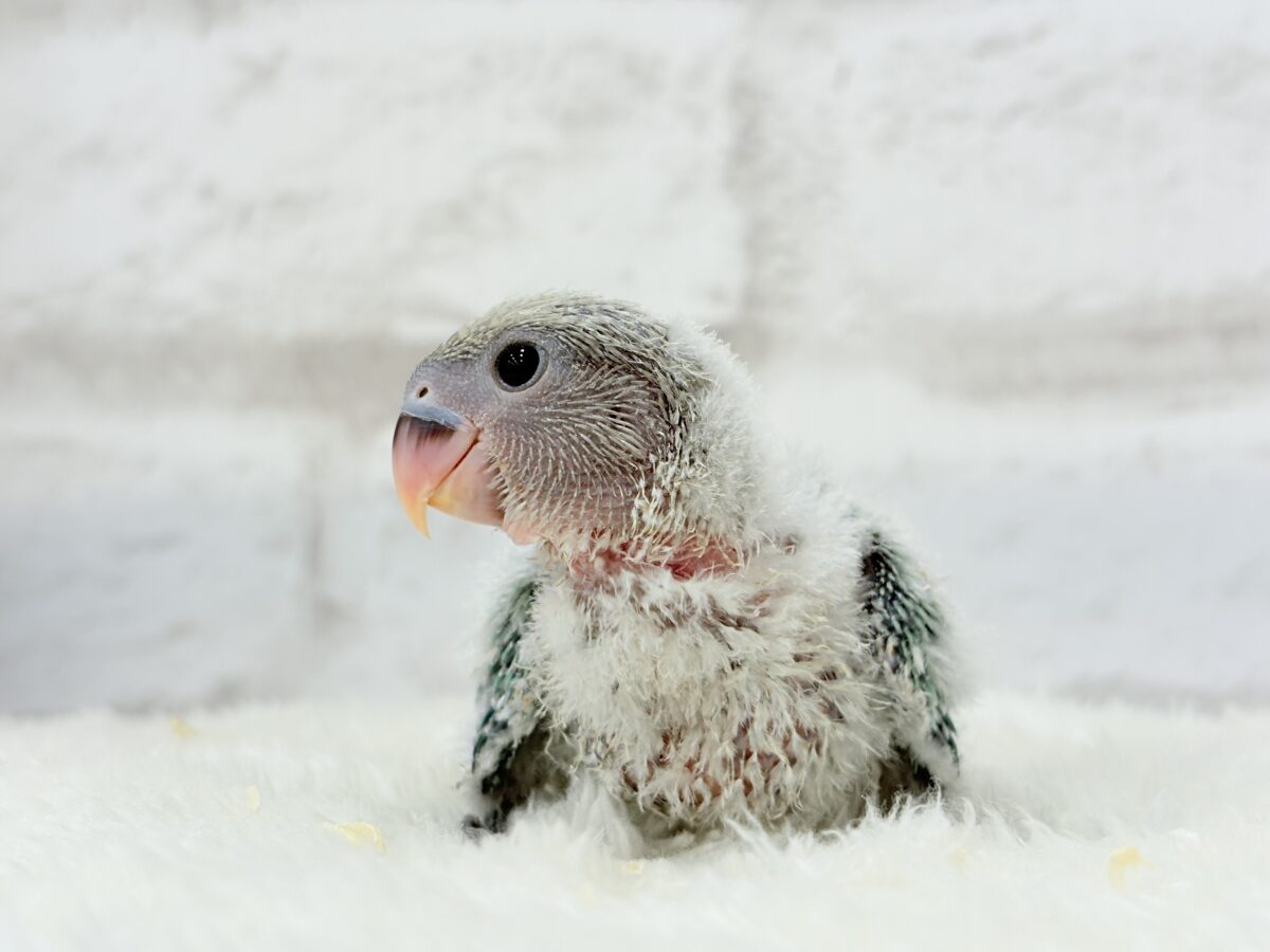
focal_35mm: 52
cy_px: 476
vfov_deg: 28.0
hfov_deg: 36.8
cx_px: 635
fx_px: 1908
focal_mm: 5.96
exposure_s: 1/50
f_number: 1.6
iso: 32
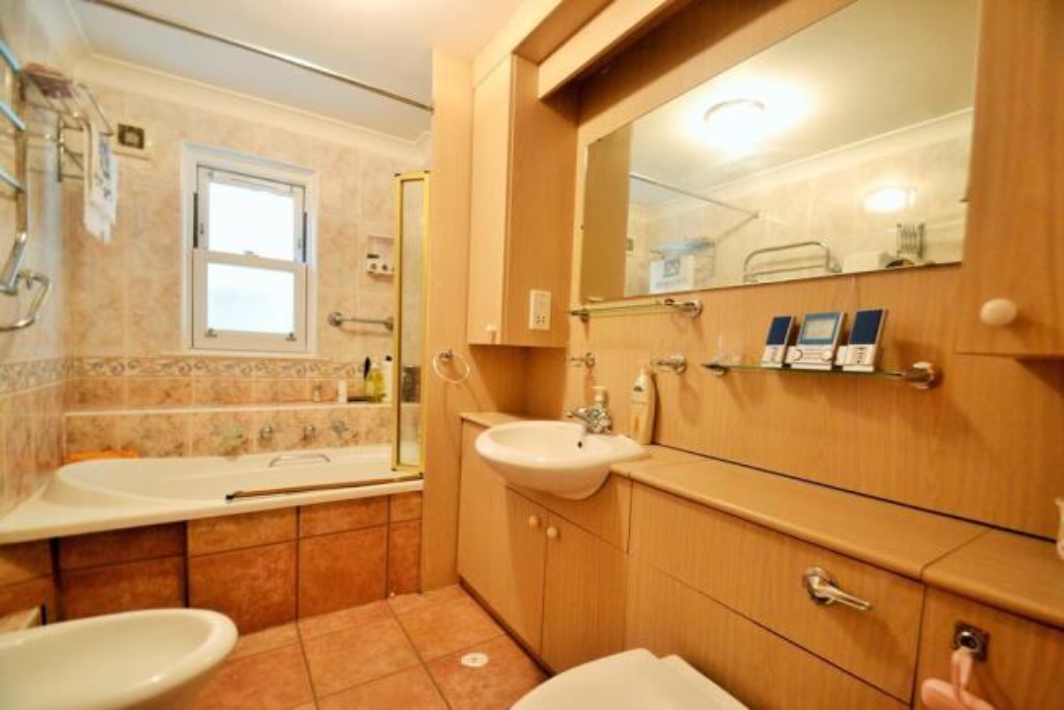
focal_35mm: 15
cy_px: 355
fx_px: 443
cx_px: 532
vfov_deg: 77.4
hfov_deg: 100.4
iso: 1400
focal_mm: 10
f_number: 3.5
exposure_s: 1/60
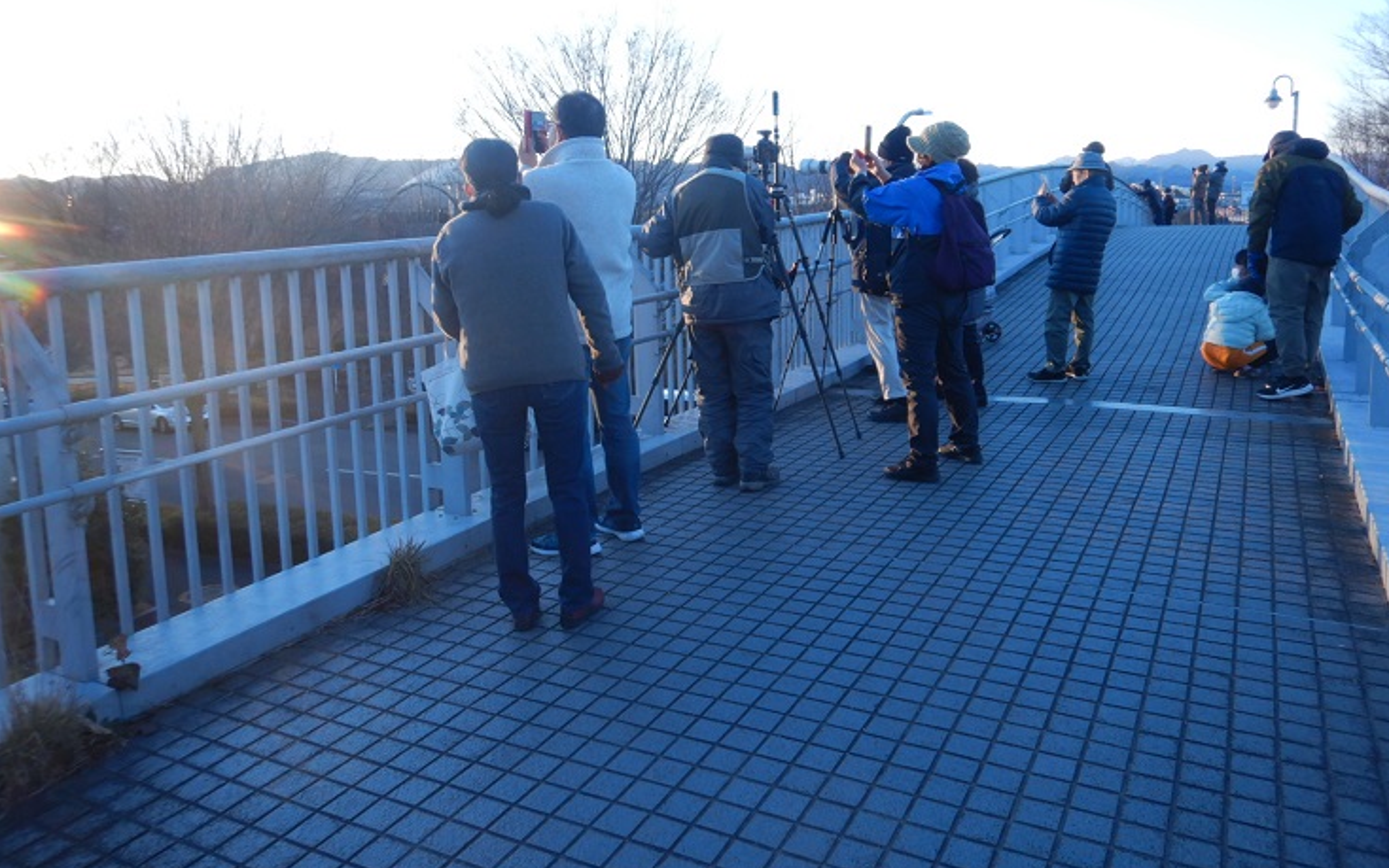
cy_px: 363
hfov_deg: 70.4
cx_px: 708
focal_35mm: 26
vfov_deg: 47.4
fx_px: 984
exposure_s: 1/160
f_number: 2.8
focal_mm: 4.3
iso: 125
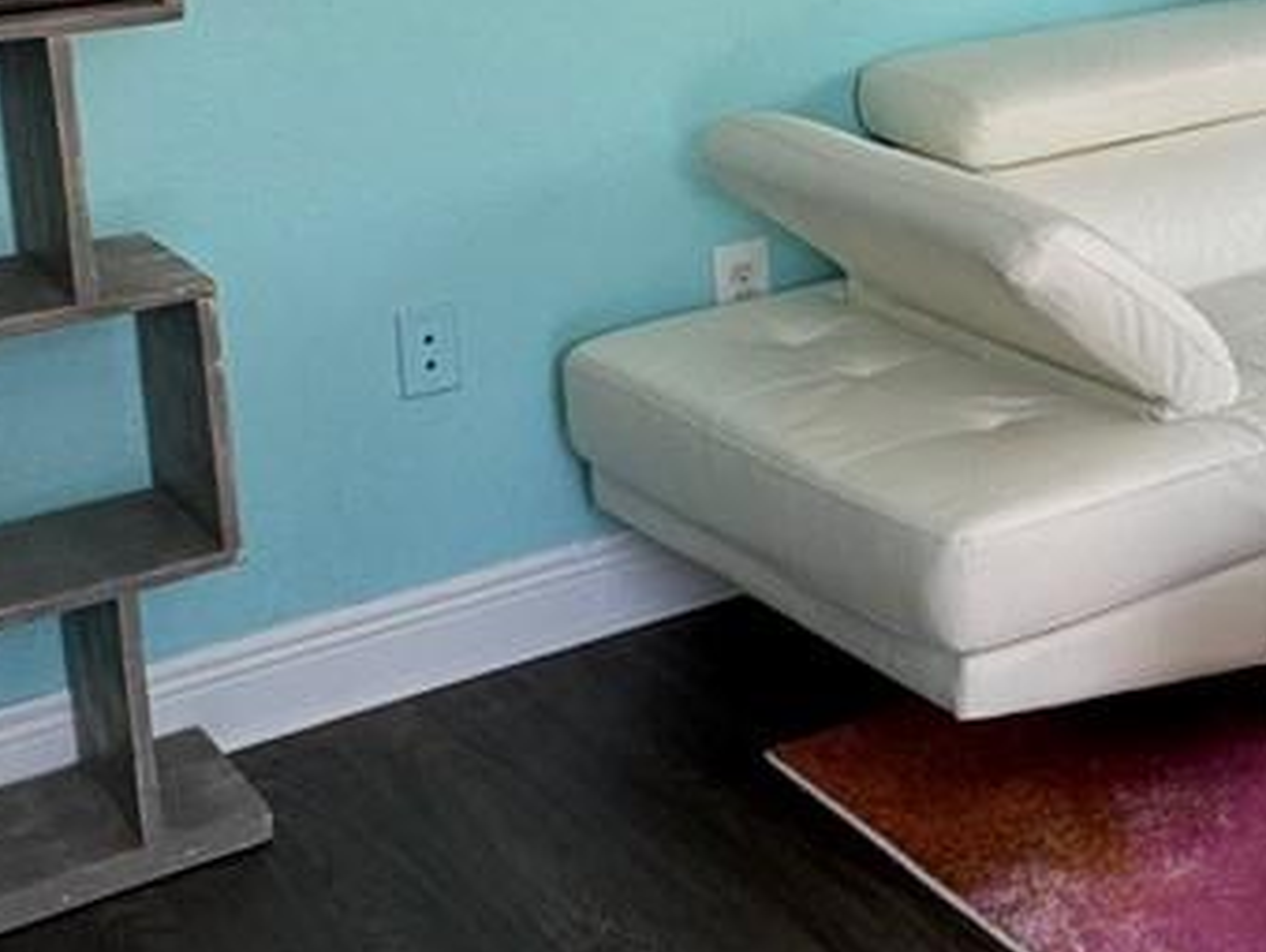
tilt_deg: -7.7
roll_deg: +0.4
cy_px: -112
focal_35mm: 66
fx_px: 2416
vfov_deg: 21.1
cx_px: 1766
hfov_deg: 24.5
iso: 40
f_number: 2.2
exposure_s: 1/144
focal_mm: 2.22
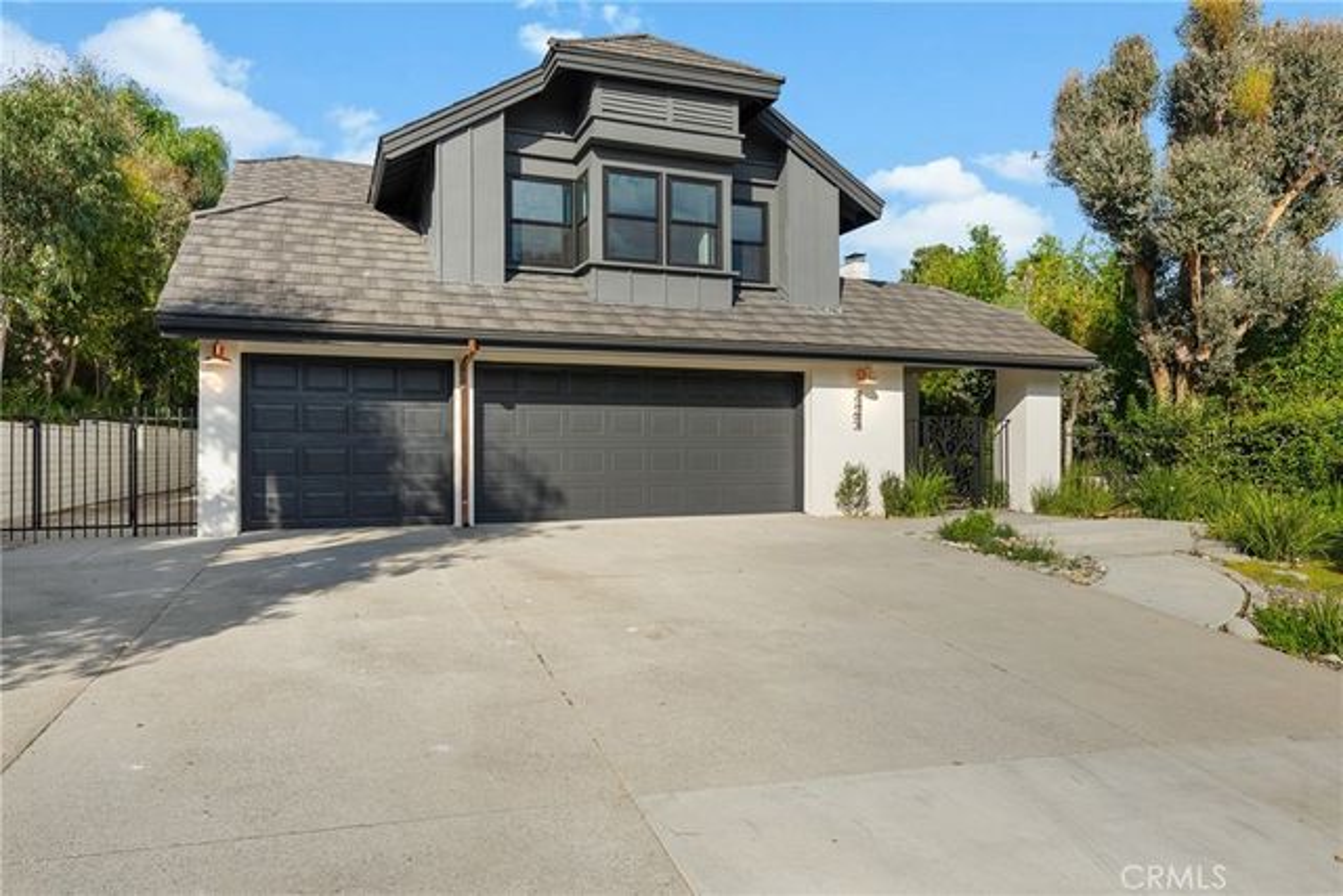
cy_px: 448
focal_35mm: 23
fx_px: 858
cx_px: 672
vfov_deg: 55.1
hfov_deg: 76.1
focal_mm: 23
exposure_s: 1/640
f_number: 9
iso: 320
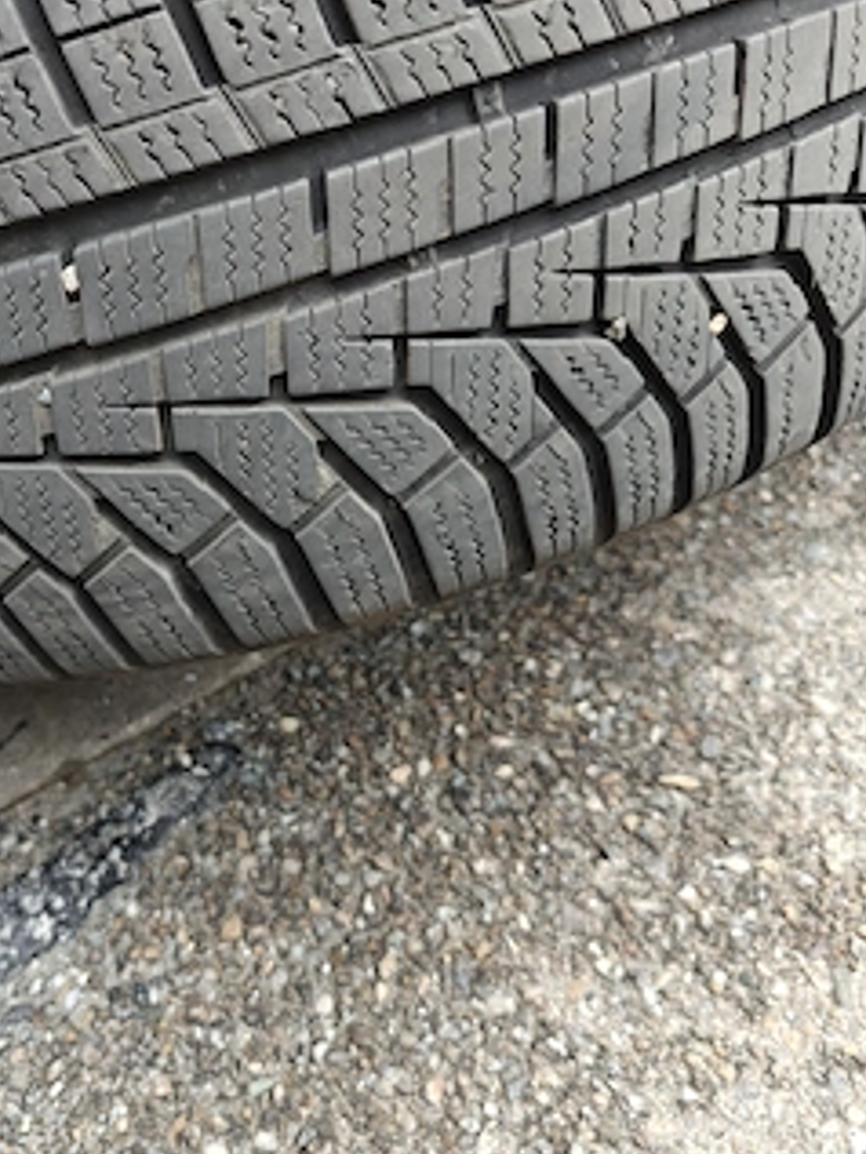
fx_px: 967
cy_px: 575
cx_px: 368
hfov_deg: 48.1
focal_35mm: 29
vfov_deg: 61.6
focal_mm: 6.06
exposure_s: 1/187
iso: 50
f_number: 1.6
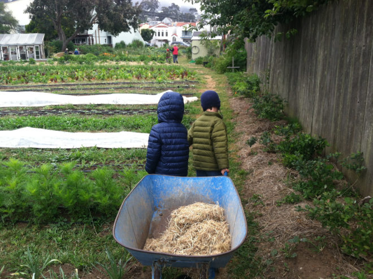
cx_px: 186
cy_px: 140
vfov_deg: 40.6
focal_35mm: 35
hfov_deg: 52.7
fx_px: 377
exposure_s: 1/330
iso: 80
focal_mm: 3.85
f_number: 2.8
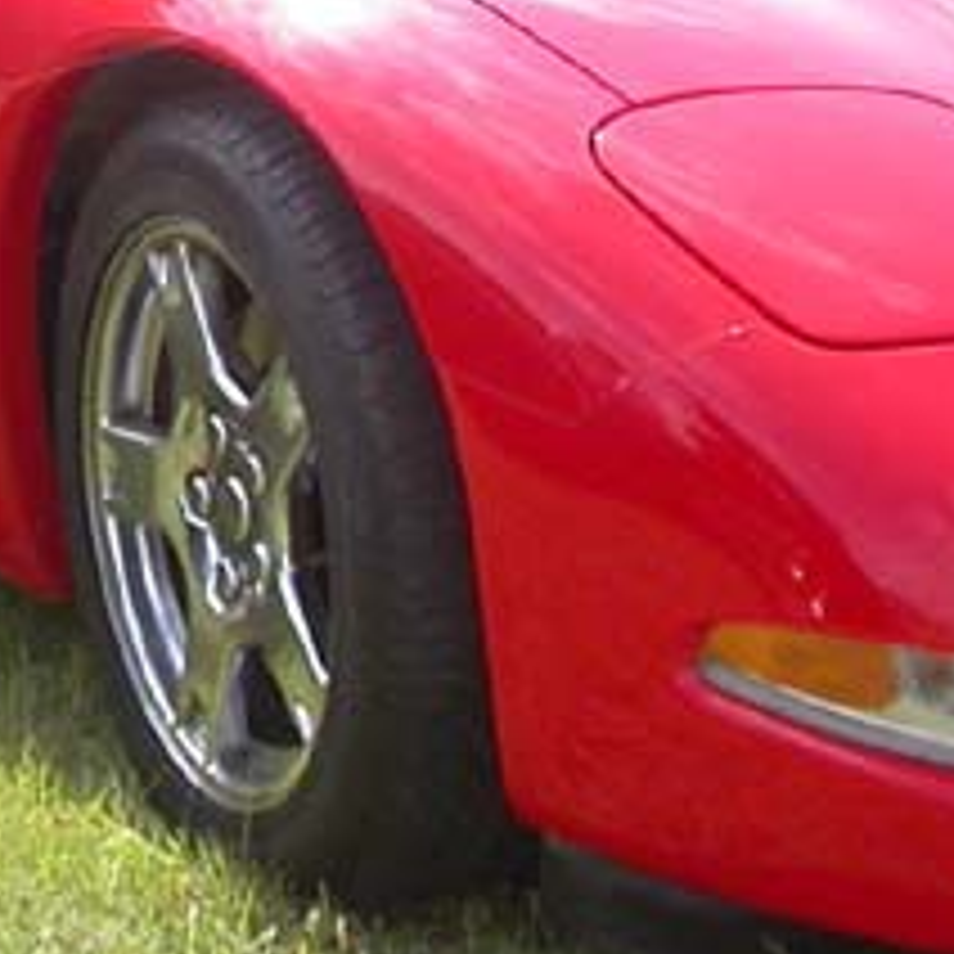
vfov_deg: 10.5
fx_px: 5051
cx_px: -432
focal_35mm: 162
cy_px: -364
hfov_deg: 10.5
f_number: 2.6
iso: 100
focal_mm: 7.85
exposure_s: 1/1000
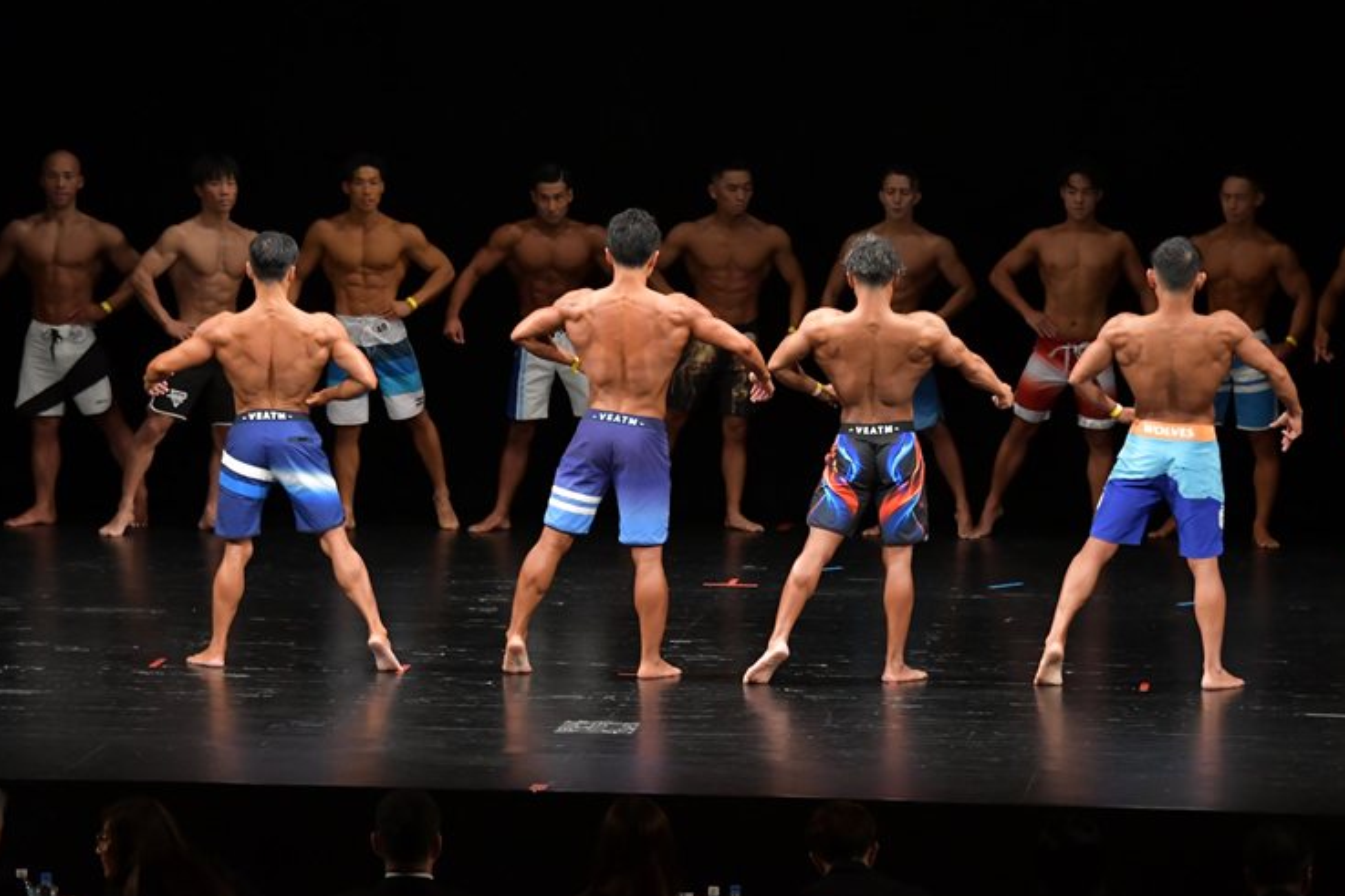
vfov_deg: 8.3
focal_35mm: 165
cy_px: 460
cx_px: 694
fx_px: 6163
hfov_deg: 12.5
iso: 3200
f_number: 5.6
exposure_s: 1/400
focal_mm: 105
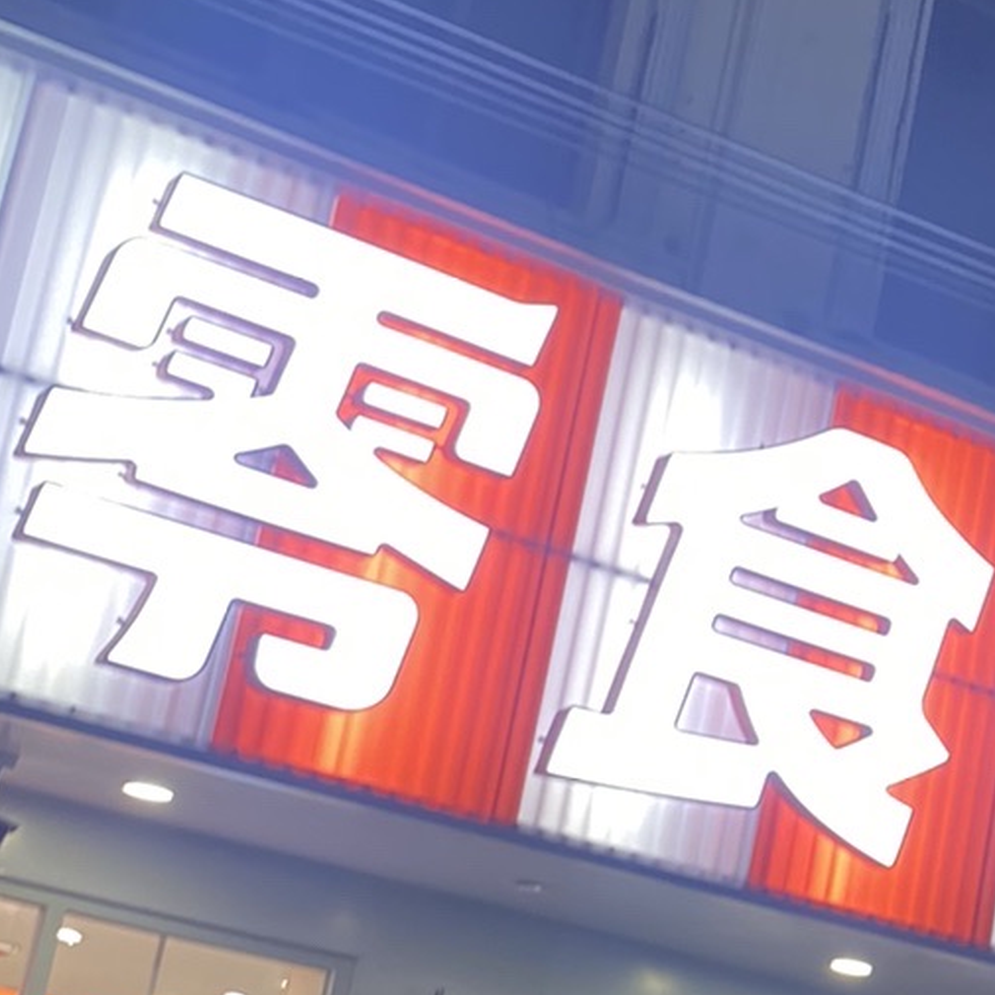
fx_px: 2959
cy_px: 747
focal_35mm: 91
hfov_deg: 18.0
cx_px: 1251
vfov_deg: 19.0
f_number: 1.8
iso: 80
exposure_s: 1/100
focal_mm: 4.25
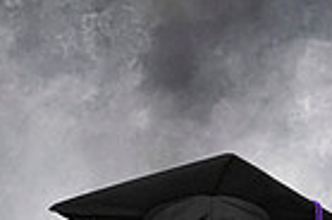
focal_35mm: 276
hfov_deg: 7.5
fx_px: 2540
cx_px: 208
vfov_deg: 4.8
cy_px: 536
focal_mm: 85
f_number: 8
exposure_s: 1/125
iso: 250
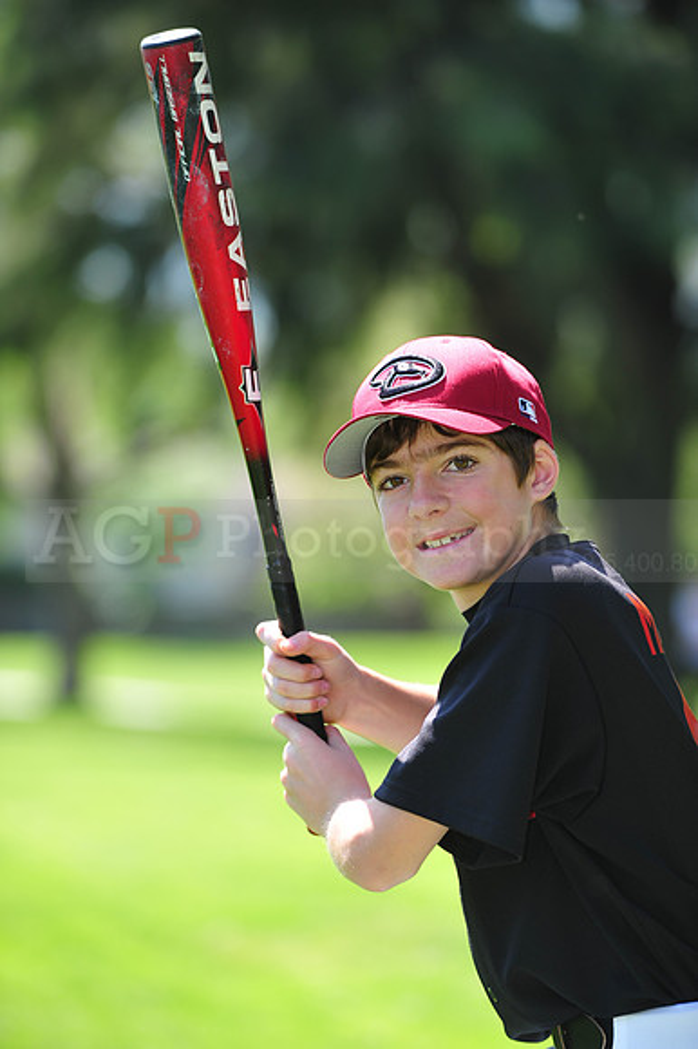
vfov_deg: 10.3
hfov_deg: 6.9
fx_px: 5823
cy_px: 524
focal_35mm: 200
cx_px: 349
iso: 200
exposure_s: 1/400
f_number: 4.5
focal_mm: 200
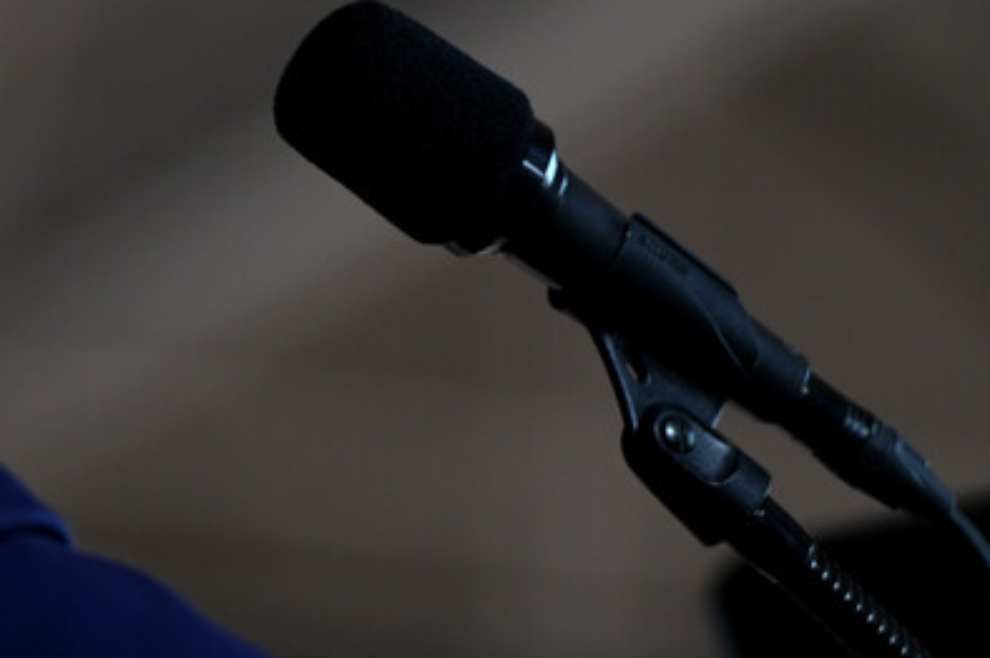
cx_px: 101
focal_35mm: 813
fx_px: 22338
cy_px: 300
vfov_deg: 1.7
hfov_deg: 2.5
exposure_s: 1/800
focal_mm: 200
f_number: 2.8
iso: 125
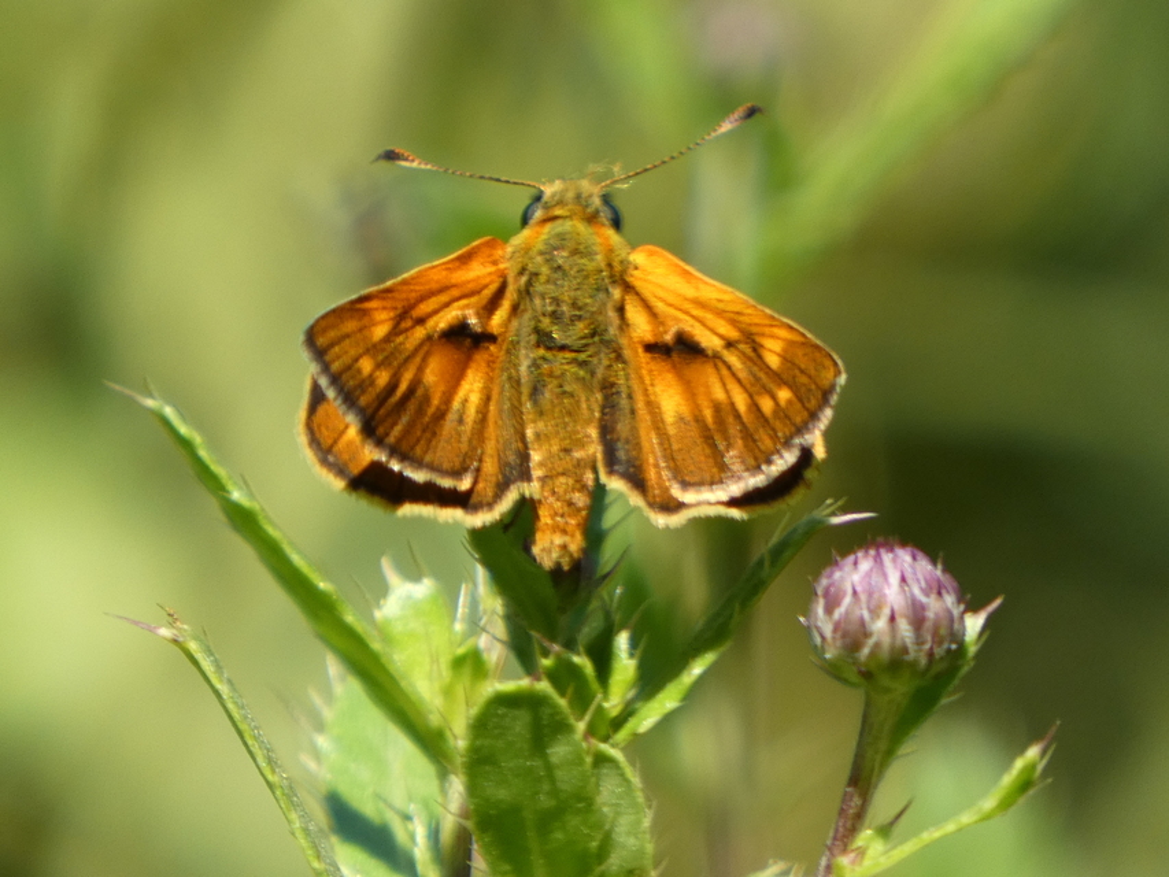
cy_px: 438
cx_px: 584
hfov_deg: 1.7
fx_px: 40530
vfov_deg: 1.2
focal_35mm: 1200
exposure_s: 1/125
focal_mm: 215
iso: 125
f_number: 5.9
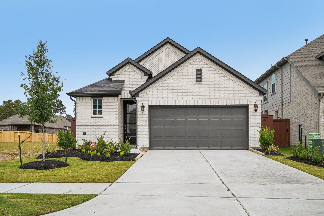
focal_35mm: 31
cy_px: 108
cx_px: 162
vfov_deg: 42.3
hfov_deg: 60.3
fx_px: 279
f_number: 8
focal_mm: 31
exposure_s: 1/2000
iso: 500
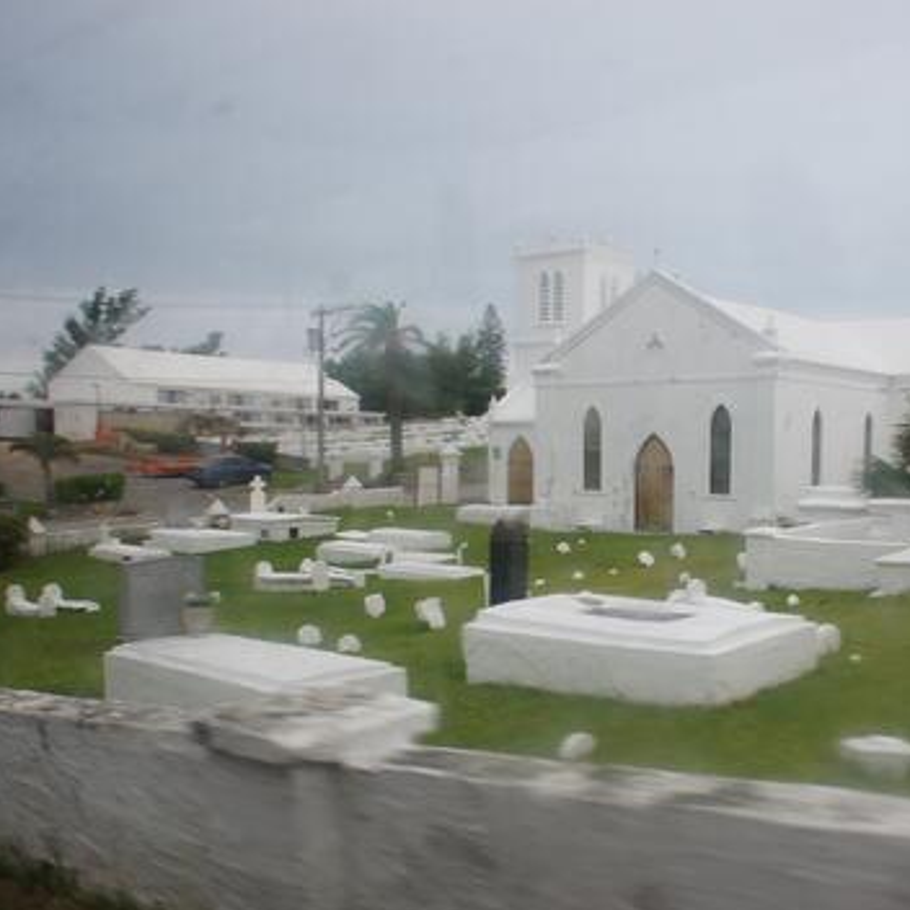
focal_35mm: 37
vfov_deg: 44.8
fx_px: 1100
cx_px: 592
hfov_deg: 44.4
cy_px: 526
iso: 250
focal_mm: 16
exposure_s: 1/125
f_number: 10
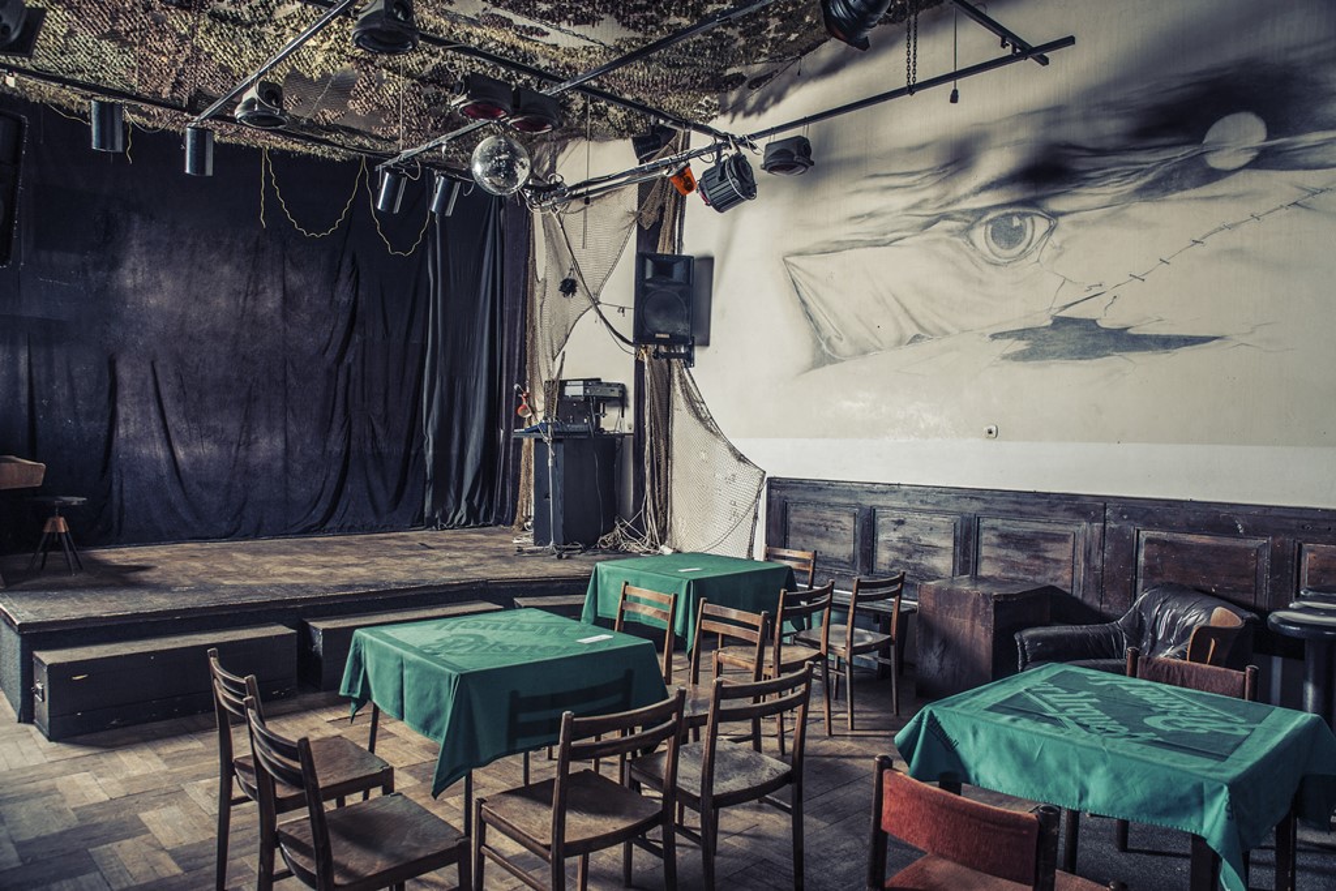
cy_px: 446
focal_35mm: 24
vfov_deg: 53.1
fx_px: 891
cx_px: 668
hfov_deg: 73.7
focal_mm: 24
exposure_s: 1/125
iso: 100
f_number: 4.5
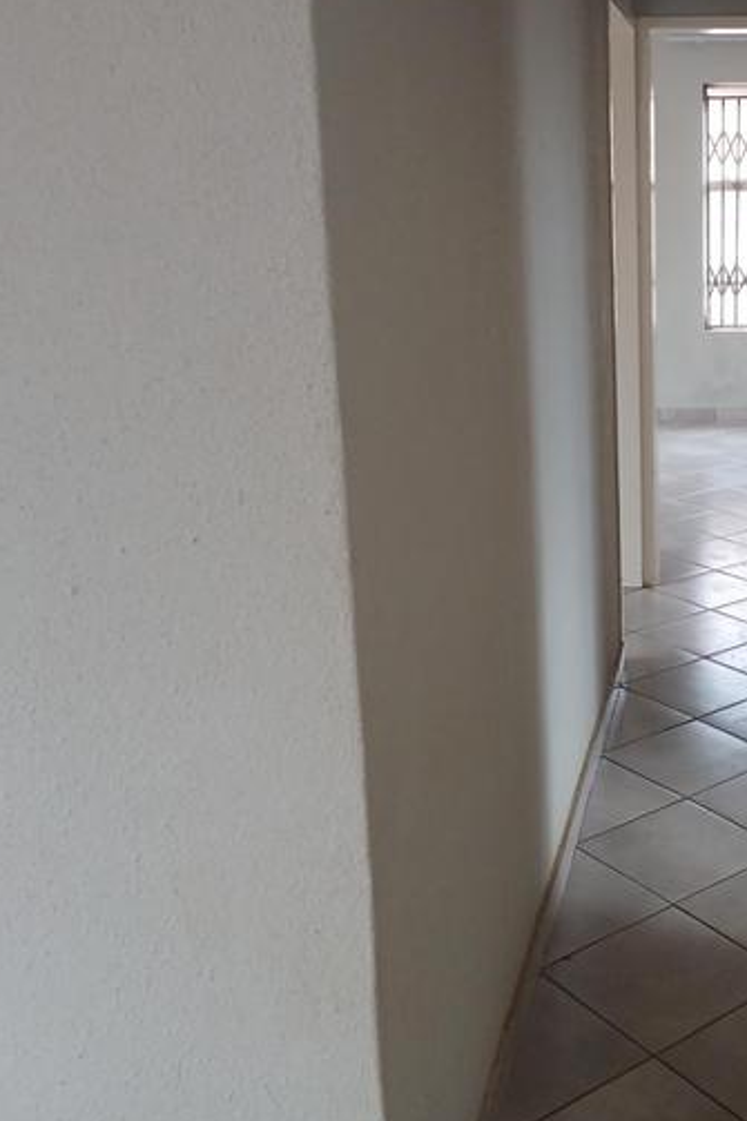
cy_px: 497
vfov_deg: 45.4
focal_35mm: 43
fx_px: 1339
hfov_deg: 29.8
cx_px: 678
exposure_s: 1/50
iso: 160
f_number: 1.8
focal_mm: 3.98
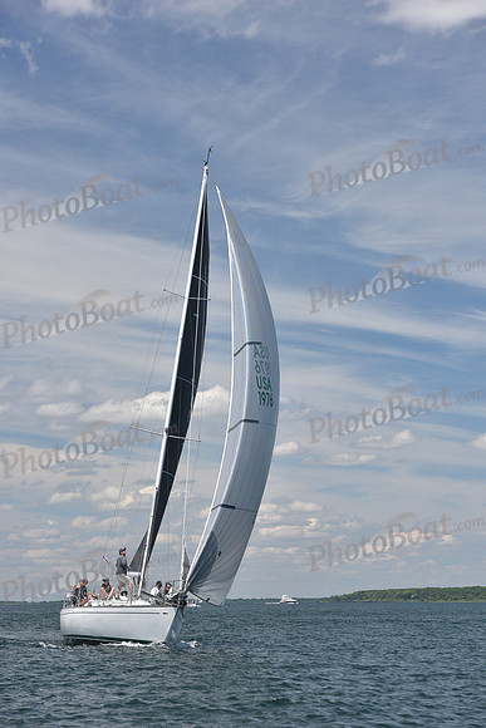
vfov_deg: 21.5
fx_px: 1922
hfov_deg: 14.4
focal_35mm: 95
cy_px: 364
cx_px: 243
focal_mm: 95
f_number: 6.3
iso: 320
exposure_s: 1/800
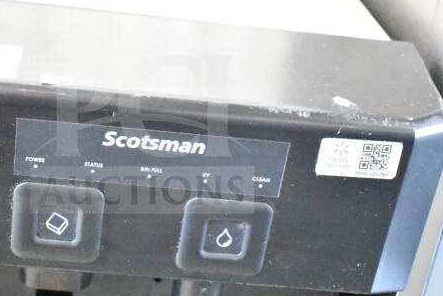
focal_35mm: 66
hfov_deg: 30.3
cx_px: 142
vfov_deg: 20.6
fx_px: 812
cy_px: 134
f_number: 4.5
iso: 25600
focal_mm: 32
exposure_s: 1/25
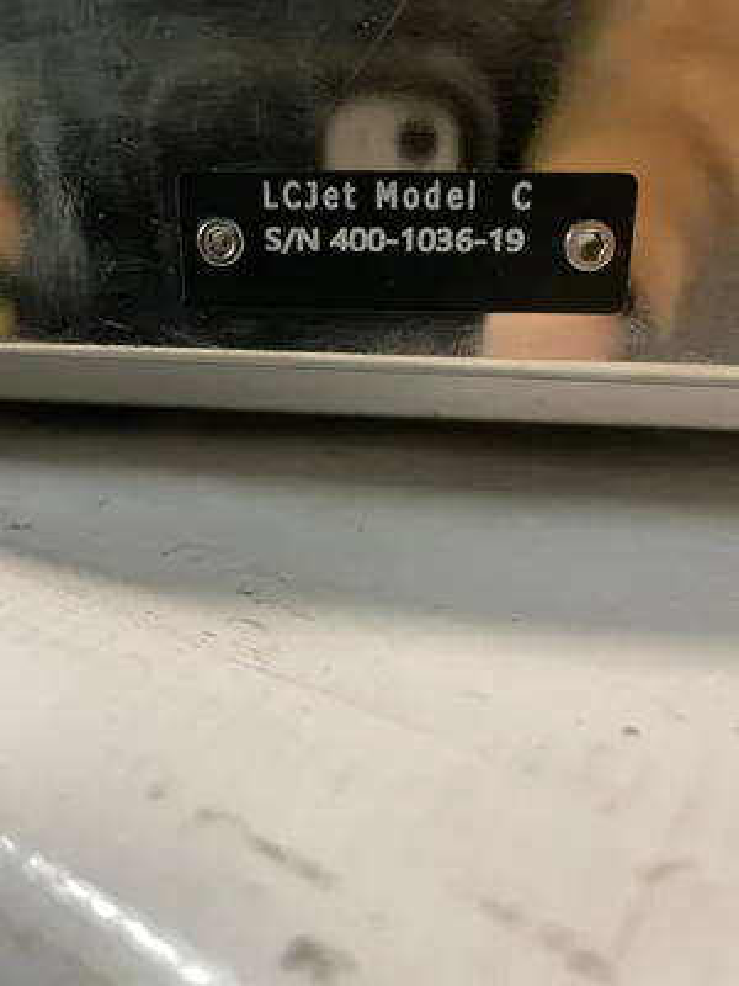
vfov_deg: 67.3
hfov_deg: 53.1
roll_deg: -4.1
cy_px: 493
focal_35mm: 26
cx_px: 370
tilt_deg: -19.1
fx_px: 740
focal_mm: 4.2
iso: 500
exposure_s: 1/60
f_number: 1.6
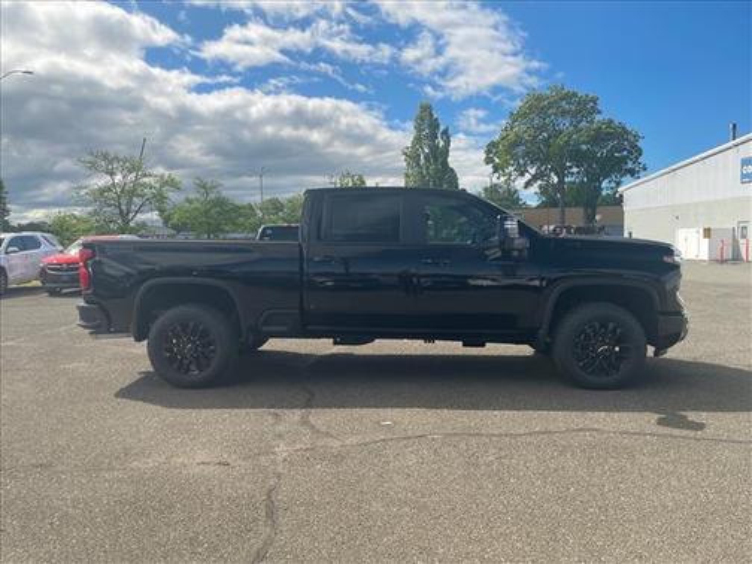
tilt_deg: -6.0
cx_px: 376
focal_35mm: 26
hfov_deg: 67.3
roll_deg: +0.5
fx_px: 565
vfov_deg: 53.1
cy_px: 282
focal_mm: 4.2
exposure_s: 1/1319
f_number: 1.6
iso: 32
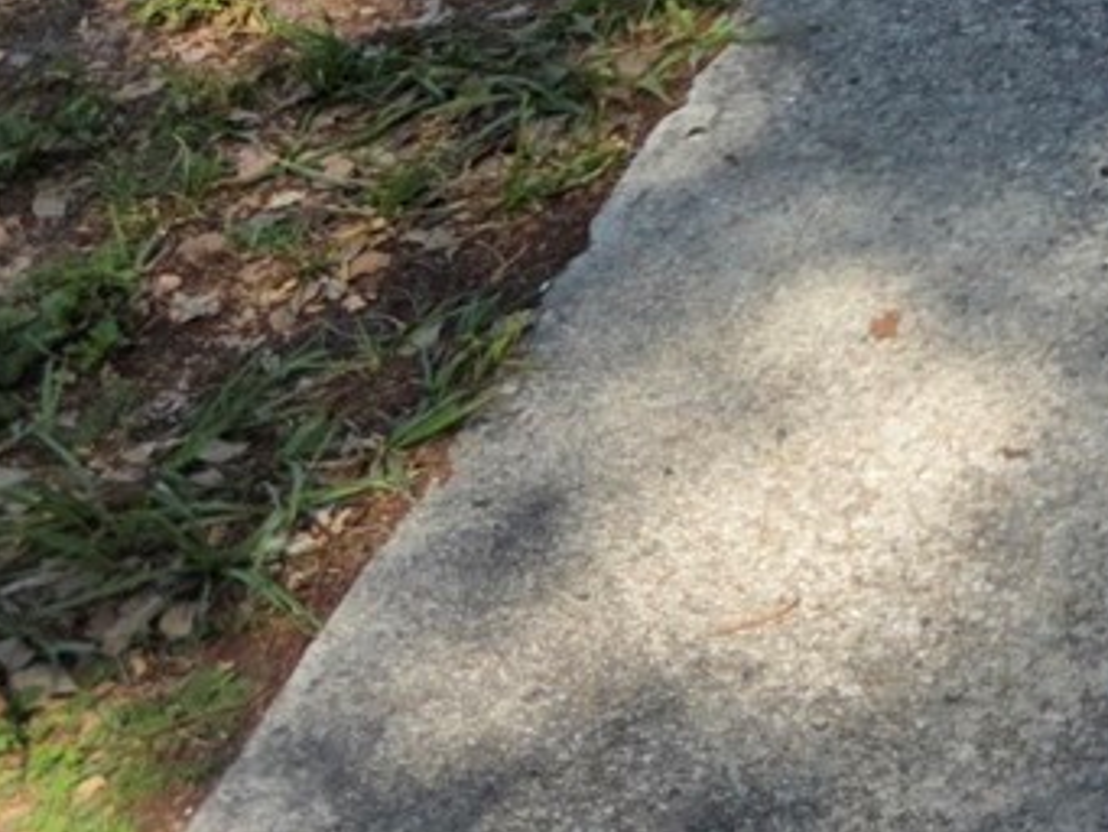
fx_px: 3458
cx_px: 2508
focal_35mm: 108
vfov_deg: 11.5
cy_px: -1108
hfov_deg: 13.9
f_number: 1.7
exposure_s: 1/3333
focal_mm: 6.3
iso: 80
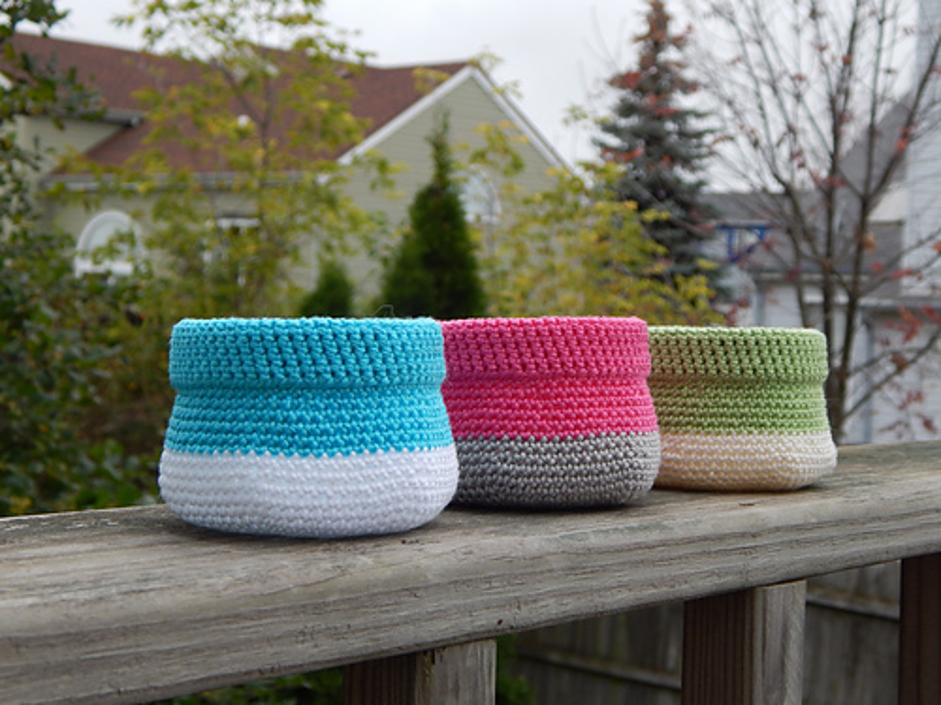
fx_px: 1658
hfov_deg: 31.7
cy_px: 352
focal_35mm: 61
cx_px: 470
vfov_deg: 24.0
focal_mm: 10.9
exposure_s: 1/100
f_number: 4
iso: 125
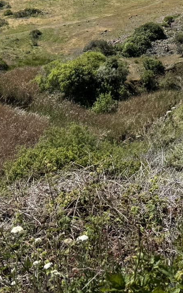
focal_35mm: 72
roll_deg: -0.3
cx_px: 209
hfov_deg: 17.4
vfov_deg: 27.3
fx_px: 575
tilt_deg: -17.0
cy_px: 14
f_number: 1.78
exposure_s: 1/4405
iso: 80
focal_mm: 6.76
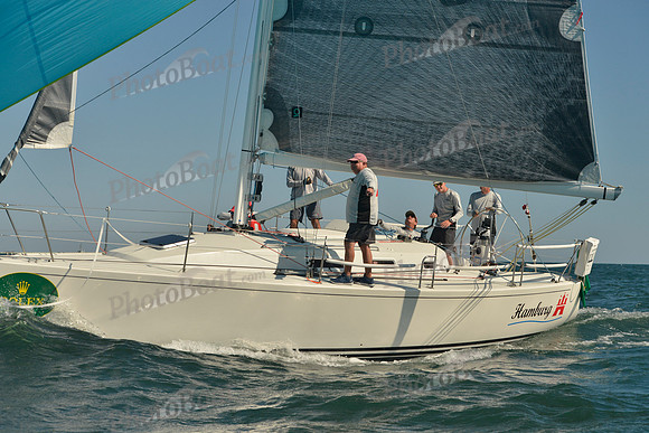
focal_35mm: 80
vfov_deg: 17.1
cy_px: 216
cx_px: 324
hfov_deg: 25.4
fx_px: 1442
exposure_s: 1/1250
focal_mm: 80
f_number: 8
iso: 400
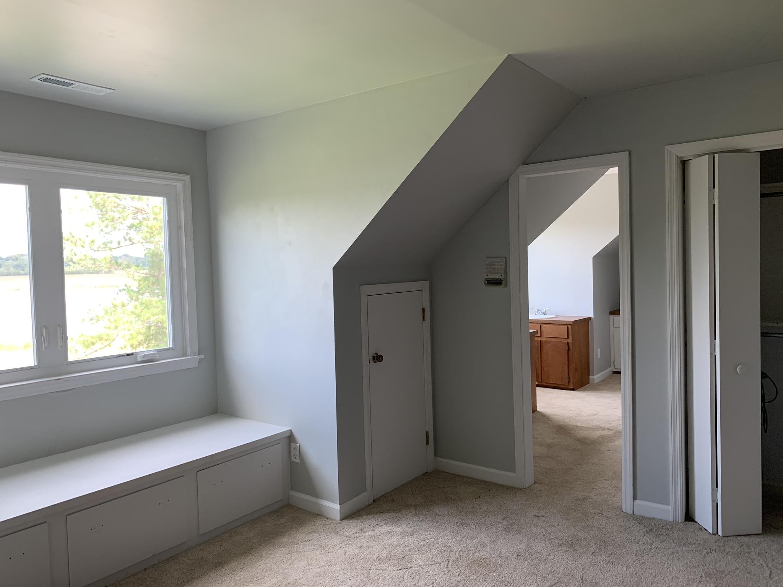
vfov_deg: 53.1
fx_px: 588
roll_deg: +1.4
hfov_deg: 67.3
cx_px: 392
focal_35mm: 26
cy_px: 294
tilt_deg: -3.2
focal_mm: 4.25
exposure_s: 1/93
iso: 100
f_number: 1.8
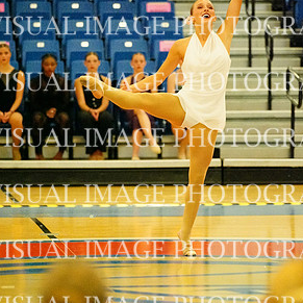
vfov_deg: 6.9
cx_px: 166
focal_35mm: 254
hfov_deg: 6.9
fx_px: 2515
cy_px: 166
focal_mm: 150
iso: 25600
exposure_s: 1/1600
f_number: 2.8
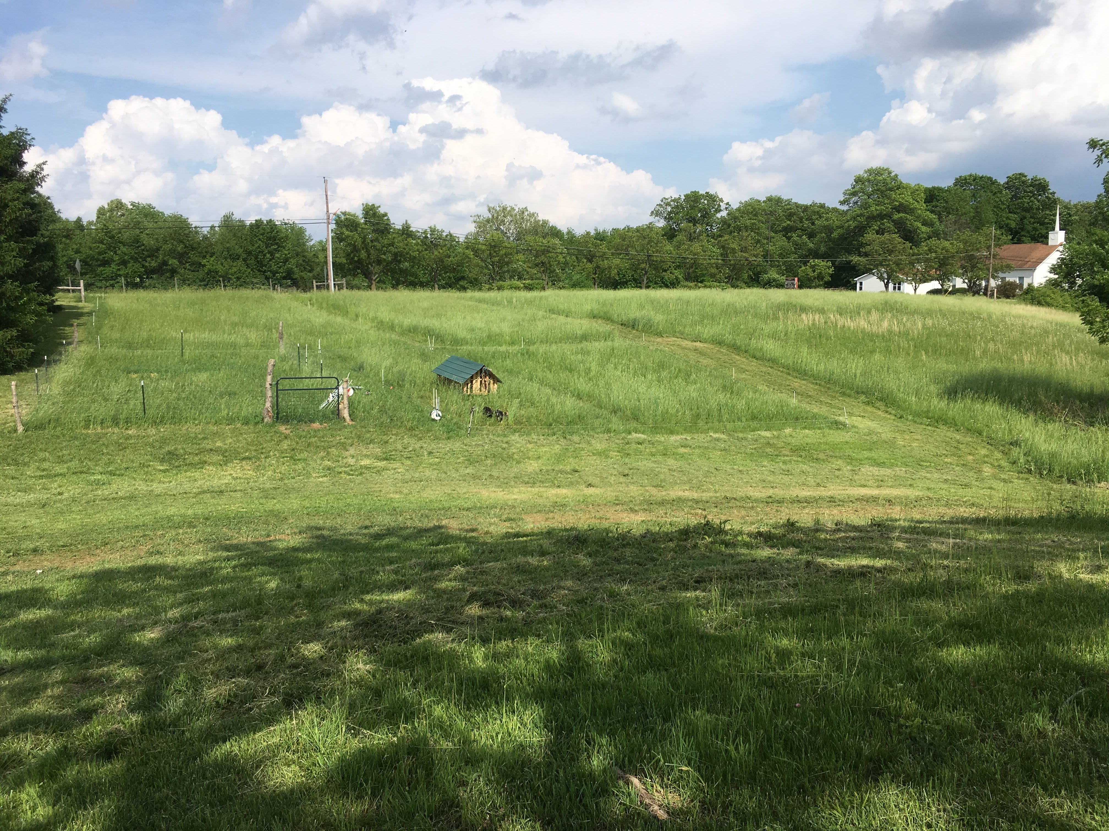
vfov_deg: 48.2
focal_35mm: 29
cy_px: 416
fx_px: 929
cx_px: 554
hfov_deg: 61.7
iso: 25
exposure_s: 1/2198
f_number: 2.2
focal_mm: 4.15
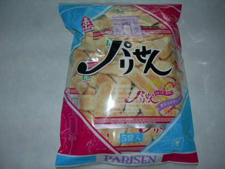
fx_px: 247
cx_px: 112
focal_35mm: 38
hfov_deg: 49.0
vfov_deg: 37.7
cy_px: 84
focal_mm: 7.8
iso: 50
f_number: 2.8
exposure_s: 1/60.1
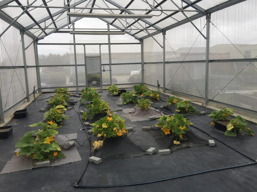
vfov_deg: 48.2
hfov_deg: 61.7
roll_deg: +1.4
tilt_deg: -7.7
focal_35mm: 29
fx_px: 215
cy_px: 96
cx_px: 128
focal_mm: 4.15
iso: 32
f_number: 2.2
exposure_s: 1/638
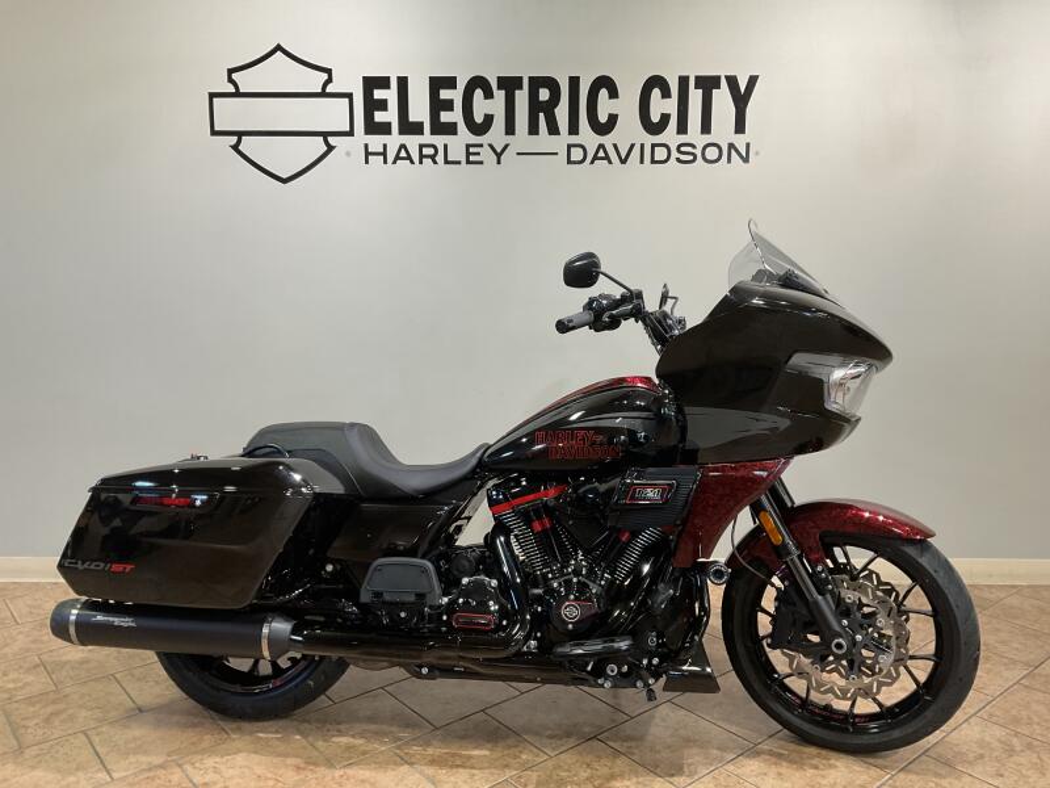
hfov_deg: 61.7
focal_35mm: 29
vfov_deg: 48.2
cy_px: 394
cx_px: 525
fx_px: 880
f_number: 1.8
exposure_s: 1/60
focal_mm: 3
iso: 80
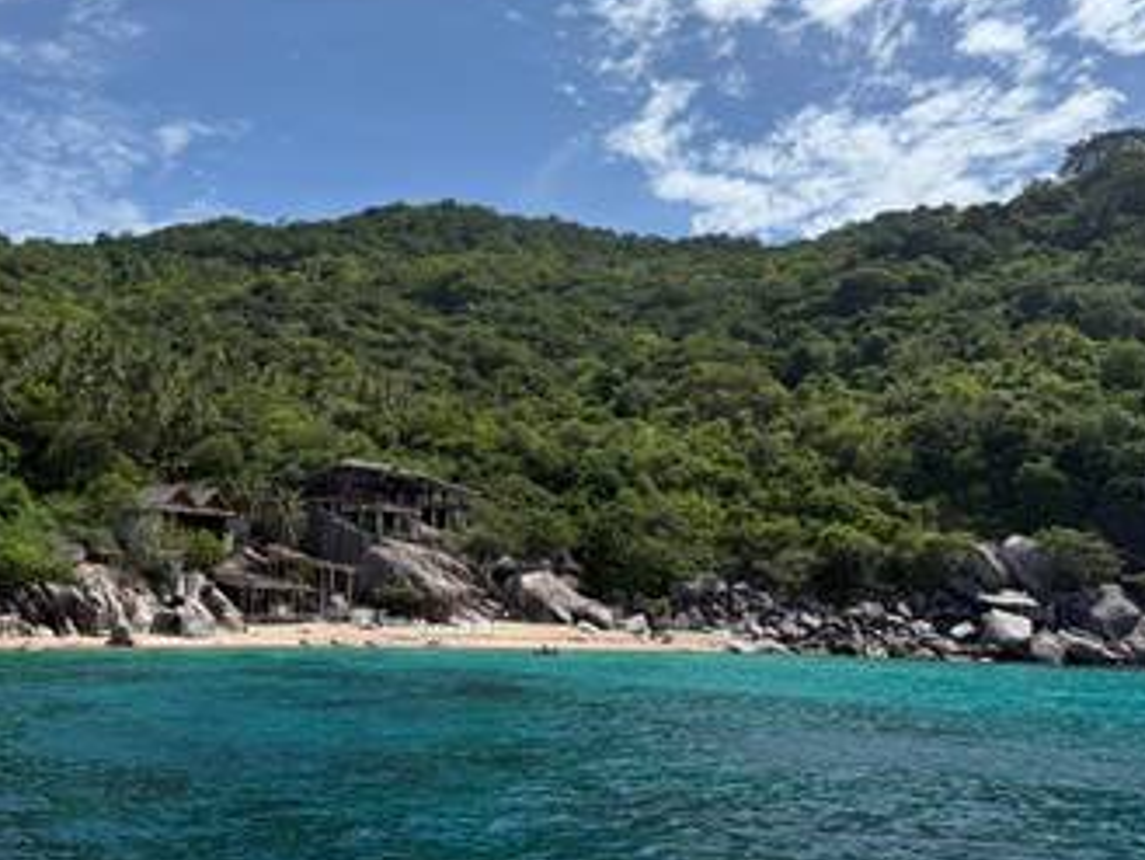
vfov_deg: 40.3
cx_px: 355
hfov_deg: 51.3
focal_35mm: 35
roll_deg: -1.0
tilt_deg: +15.0
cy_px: 296
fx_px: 1158
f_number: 1.78
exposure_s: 1/8130
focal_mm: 6.76
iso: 80
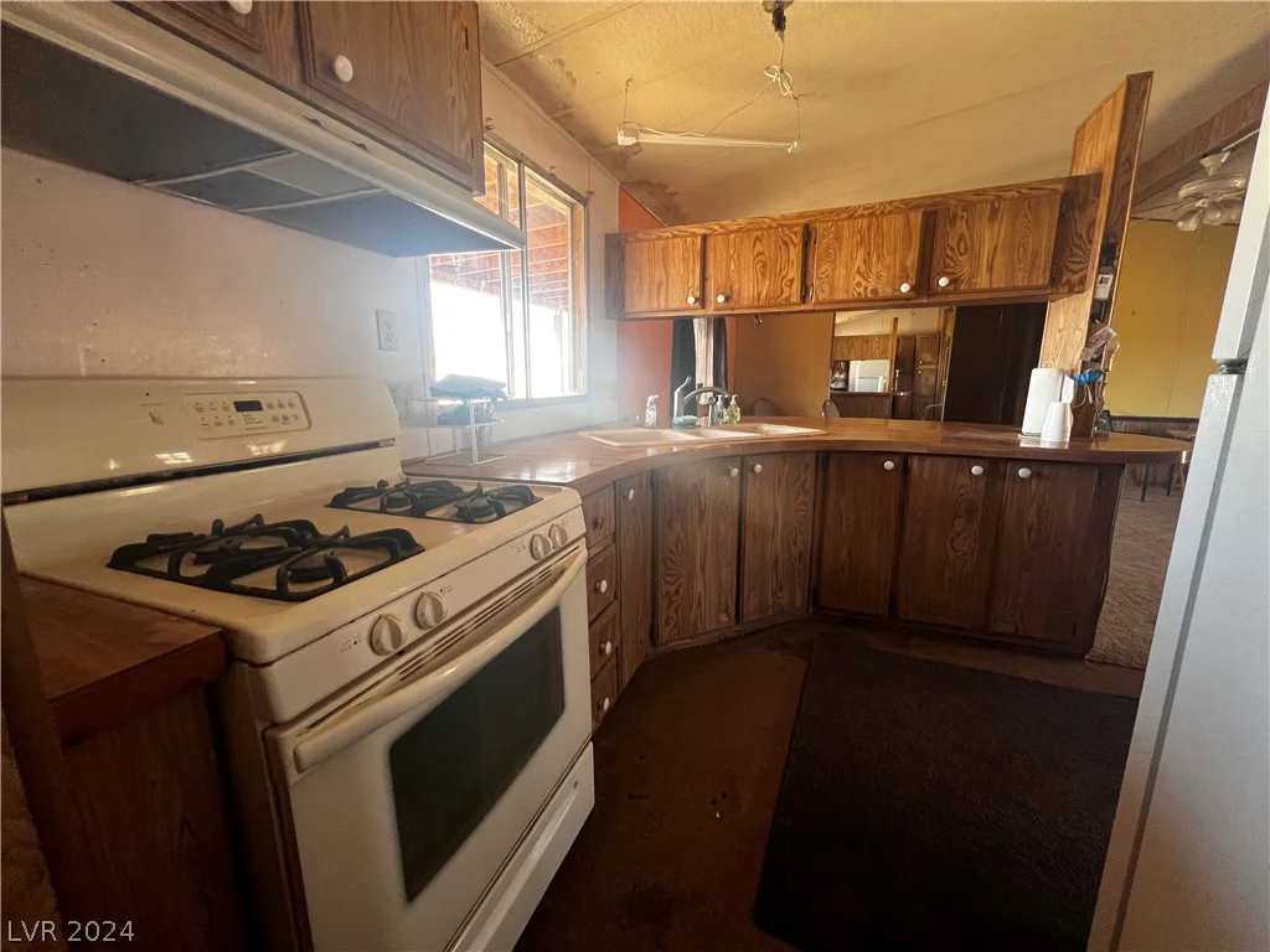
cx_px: 635
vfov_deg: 89.9
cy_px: 476
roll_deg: -0.9
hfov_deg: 106.2
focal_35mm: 13
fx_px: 477
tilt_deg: -11.9
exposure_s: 1/99
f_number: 1.8
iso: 200
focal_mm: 1.57
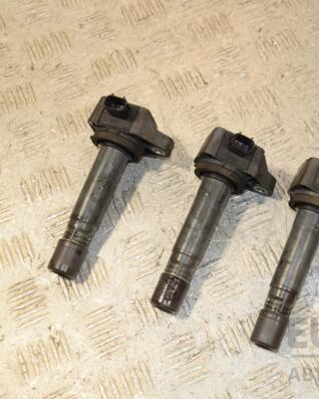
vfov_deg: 27.9
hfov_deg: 22.1
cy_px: 199
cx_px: 269
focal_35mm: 68
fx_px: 802
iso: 800
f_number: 8
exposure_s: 1/200
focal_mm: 32
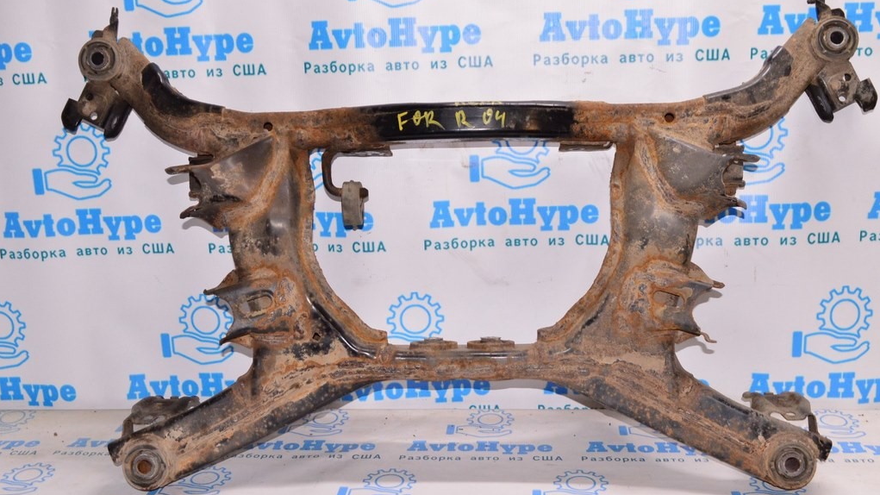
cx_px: 440
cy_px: 258
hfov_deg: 47.8
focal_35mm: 43
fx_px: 992
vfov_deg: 28.0
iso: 1600
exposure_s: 1/60
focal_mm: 27
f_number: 8
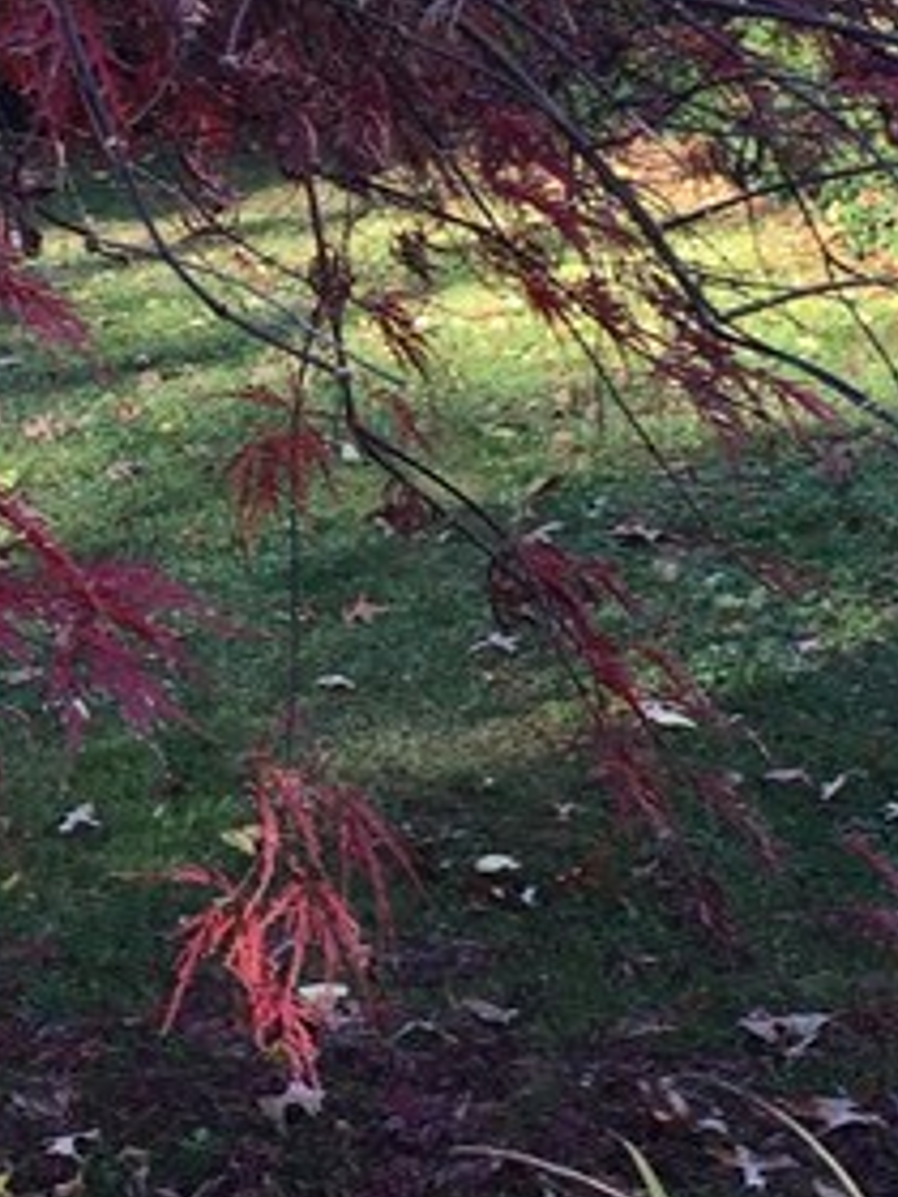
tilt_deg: -11.2
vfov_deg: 18.5
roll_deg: +1.9
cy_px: 445
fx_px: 3666
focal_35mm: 106
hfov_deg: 13.9
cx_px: 218
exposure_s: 1/120
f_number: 2.2
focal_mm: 4.15
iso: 32
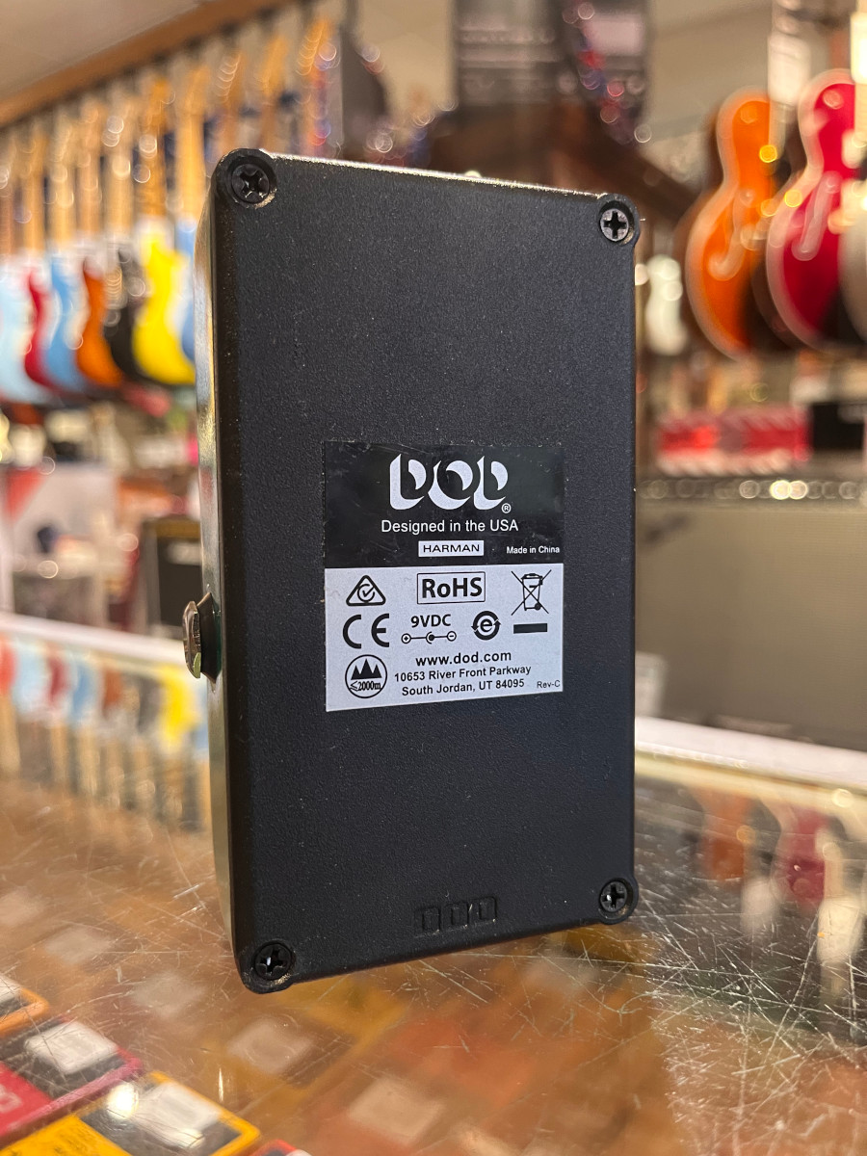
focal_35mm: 26
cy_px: 578
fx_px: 868
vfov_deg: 67.3
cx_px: 434
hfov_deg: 53.1
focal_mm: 5.1
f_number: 1.6
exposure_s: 1/60
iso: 400
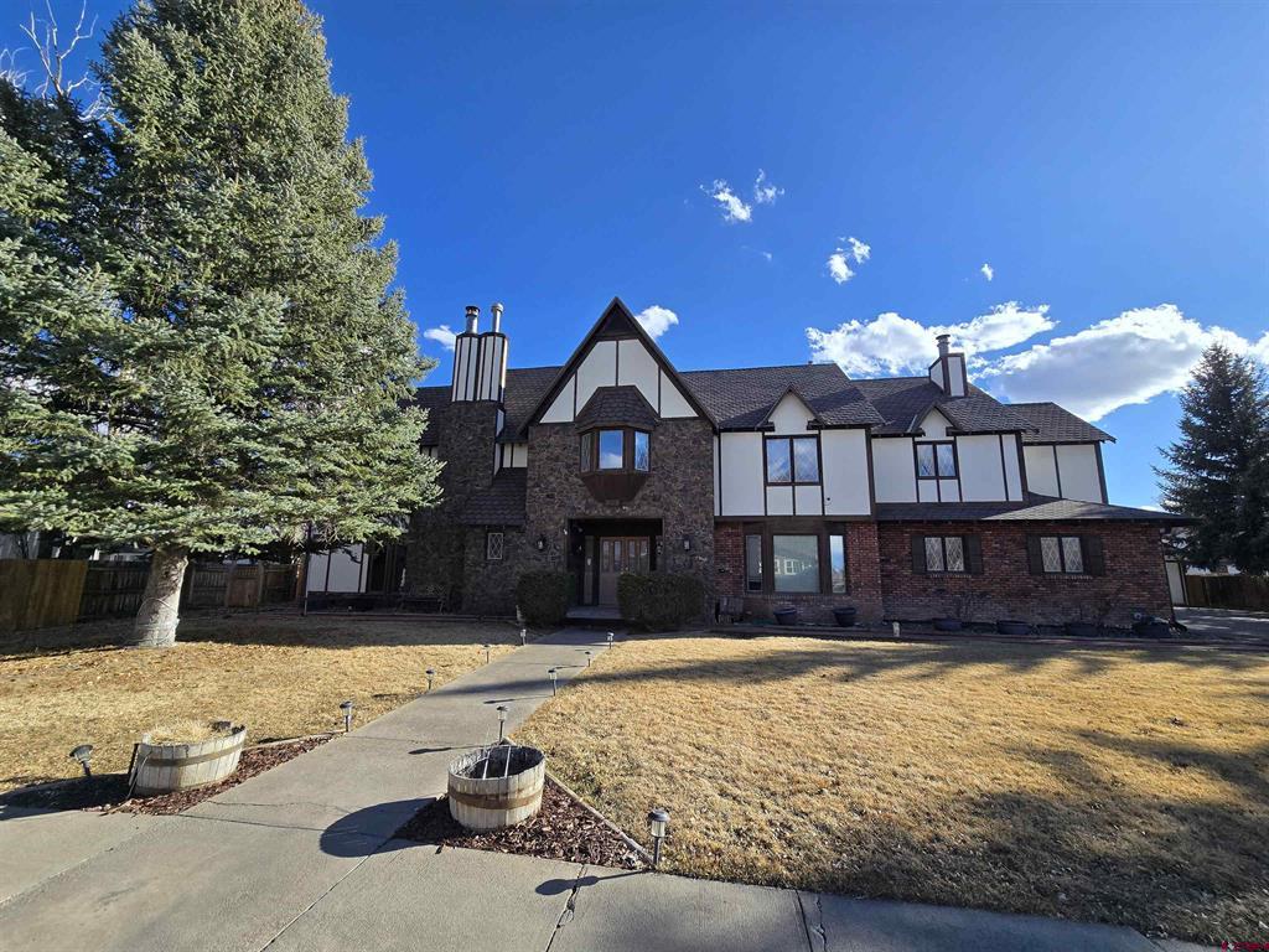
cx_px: 634
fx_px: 477
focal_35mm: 13
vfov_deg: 89.9
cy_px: 476
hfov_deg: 106.2
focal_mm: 2.2
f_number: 2.2
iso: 50
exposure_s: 1/2043
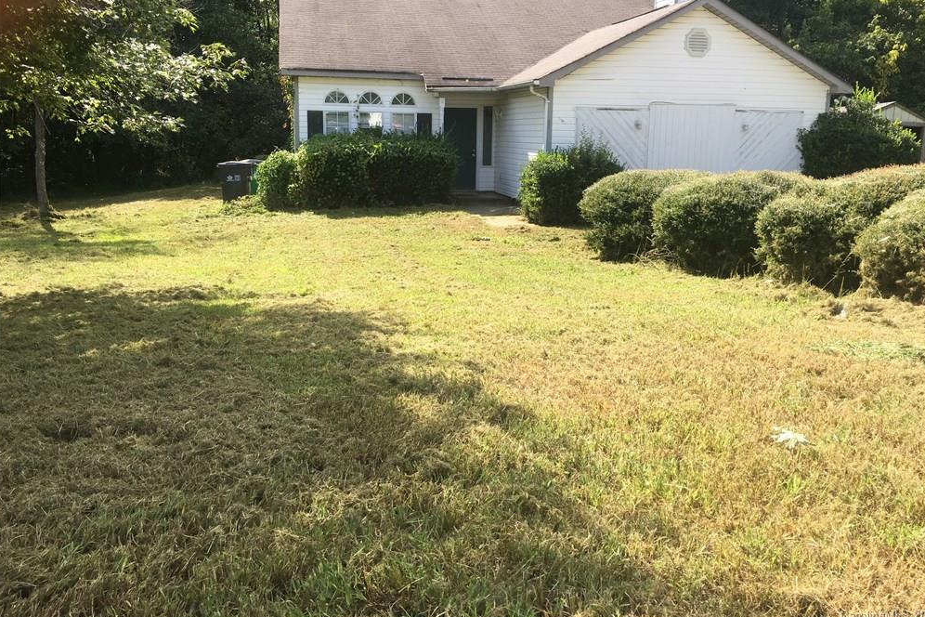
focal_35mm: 31
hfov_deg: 60.3
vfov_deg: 42.2
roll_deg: -0.7
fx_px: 796
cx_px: 471
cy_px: 267
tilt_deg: -10.5
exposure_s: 1/481
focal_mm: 4.15
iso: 25
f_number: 2.2
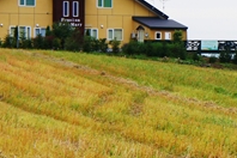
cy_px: 50
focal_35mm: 242
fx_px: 1593
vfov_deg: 5.7
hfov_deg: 8.3
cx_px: 361
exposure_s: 1/200
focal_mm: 40
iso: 200
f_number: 5.6
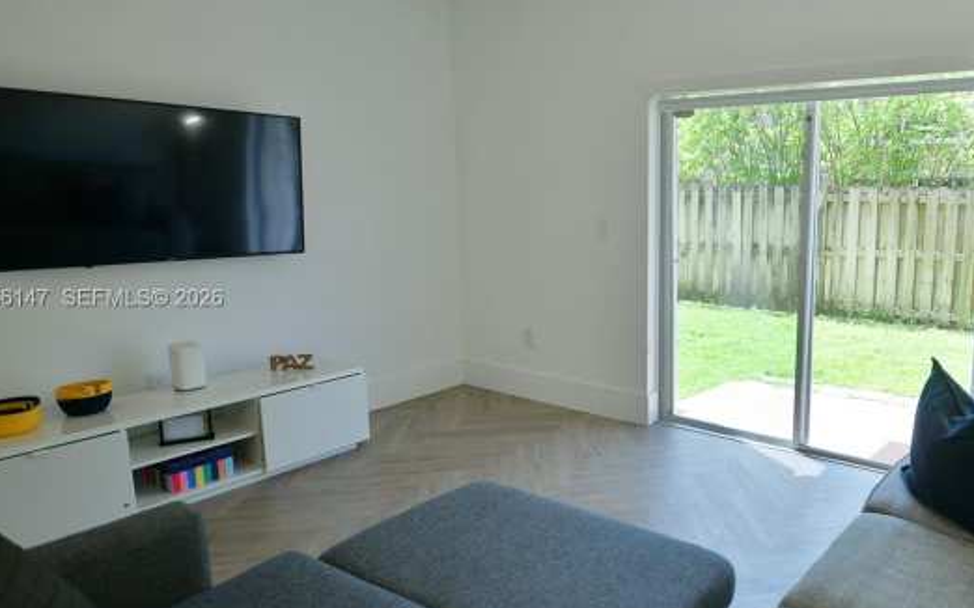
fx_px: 684
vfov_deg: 47.9
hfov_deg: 68.1
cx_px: 679
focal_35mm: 26
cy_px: 299
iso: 100
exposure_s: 1/40
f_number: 4.2
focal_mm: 11
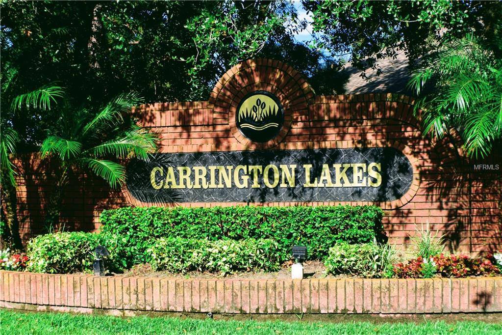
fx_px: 1150
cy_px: 168
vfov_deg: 16.5
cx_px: 251
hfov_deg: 24.6
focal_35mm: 82
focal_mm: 55
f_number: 10
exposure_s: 1/200
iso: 140
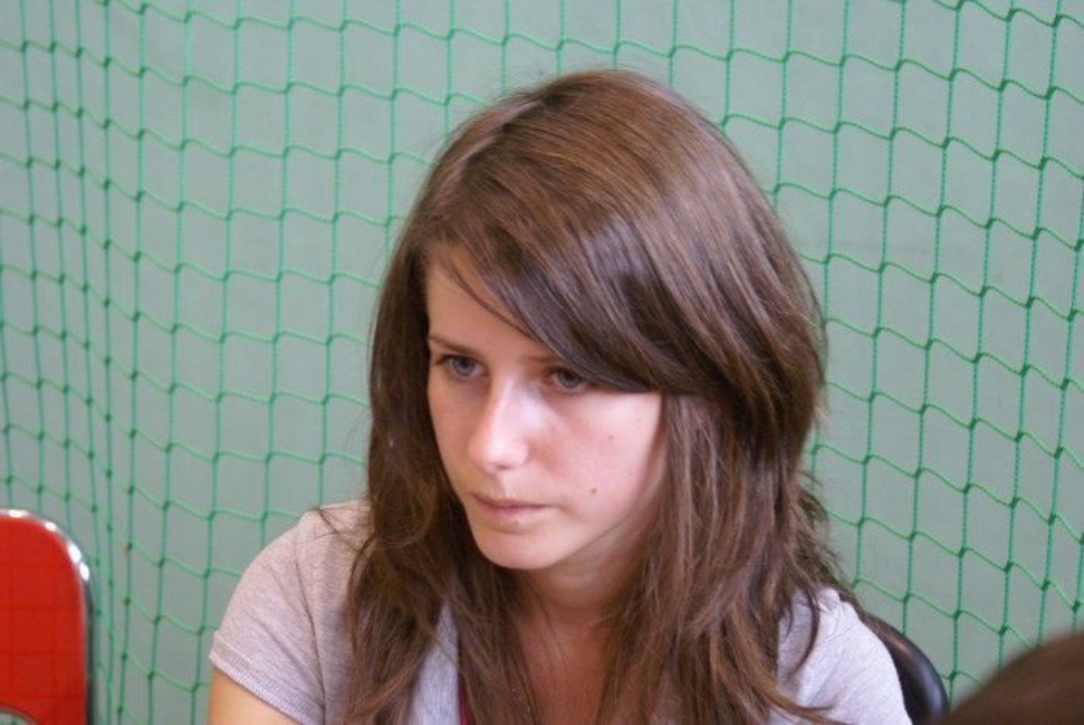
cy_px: 362
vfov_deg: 15.2
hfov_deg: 22.6
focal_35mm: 90
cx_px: 542
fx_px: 2712
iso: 800
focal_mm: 60
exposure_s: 1/30
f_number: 5.6
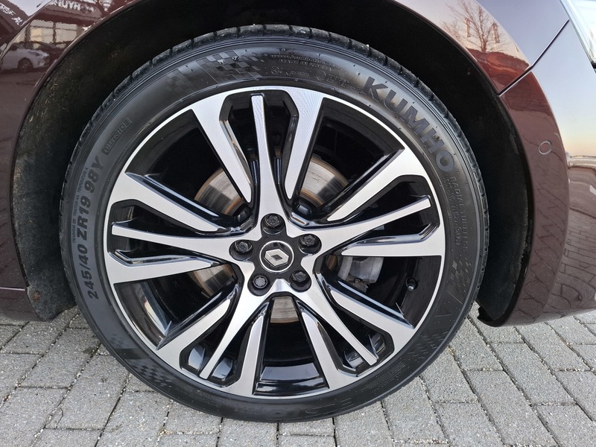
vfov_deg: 58.9
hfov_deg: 73.9
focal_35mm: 23
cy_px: 224
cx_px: 298
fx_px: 396
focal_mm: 5.54
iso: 100
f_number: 1.8
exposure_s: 1/100
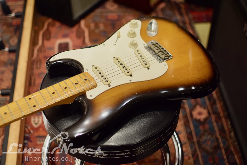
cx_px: 124
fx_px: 360
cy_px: 82
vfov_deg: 25.8
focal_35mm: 52
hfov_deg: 37.8
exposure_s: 1/160
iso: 400
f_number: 1.8
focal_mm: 35
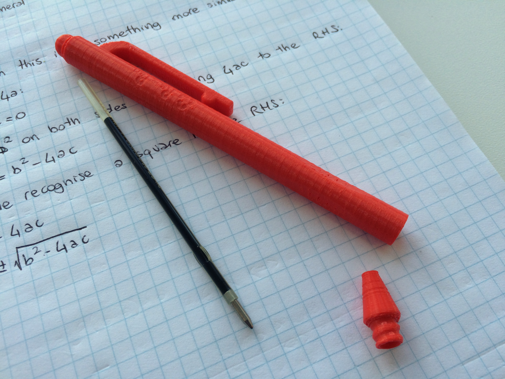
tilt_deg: -63.3
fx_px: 423
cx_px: 252
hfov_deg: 61.7
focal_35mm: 29
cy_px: 190
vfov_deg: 48.2
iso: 40
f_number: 2.2
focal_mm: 4.15
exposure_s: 1/100
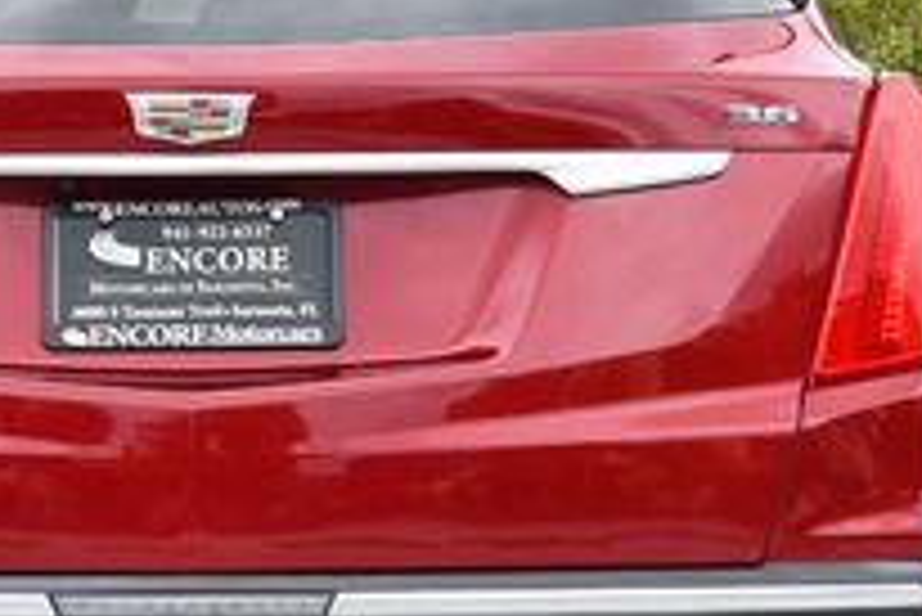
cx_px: 117
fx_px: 4639
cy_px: 333
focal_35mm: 181
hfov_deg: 11.3
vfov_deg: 7.6
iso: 200
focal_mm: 29
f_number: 7.1
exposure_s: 1/250
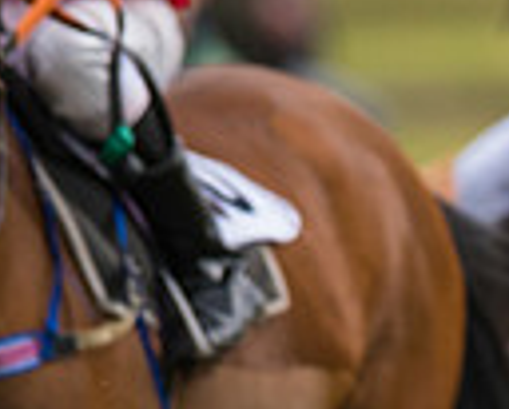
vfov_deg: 0.8
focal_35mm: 1975
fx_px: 29820
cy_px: 4
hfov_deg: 1.0
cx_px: 1105
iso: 400
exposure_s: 1/1600
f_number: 4
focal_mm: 400
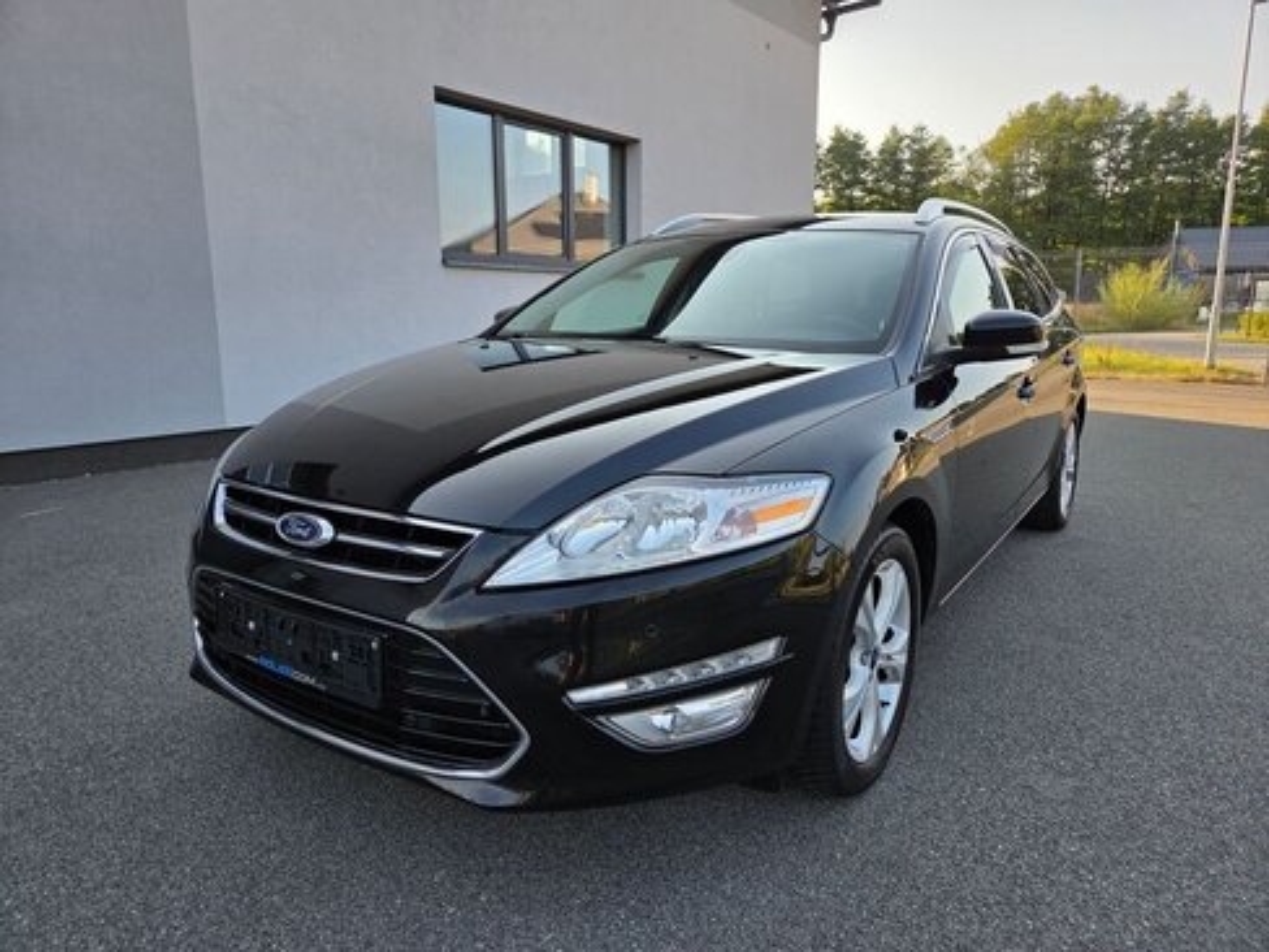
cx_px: 634
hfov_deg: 73.9
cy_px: 476
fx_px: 843
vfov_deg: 58.9
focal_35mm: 23
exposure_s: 1/1695
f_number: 1.8
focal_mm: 5.4
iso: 80
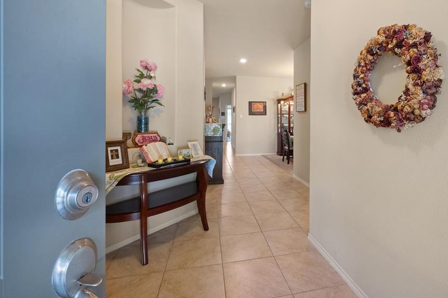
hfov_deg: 92.4
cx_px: 263
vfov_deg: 69.7
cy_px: 119
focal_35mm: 17
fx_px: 211
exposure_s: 1/125
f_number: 11
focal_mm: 14
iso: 800
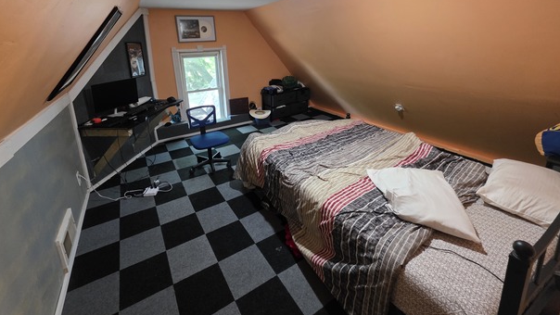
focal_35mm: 15
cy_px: 106
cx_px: 264
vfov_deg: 68.6
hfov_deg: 102.9
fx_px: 223
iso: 640
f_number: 1.9
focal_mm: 2.2
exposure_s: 1/60
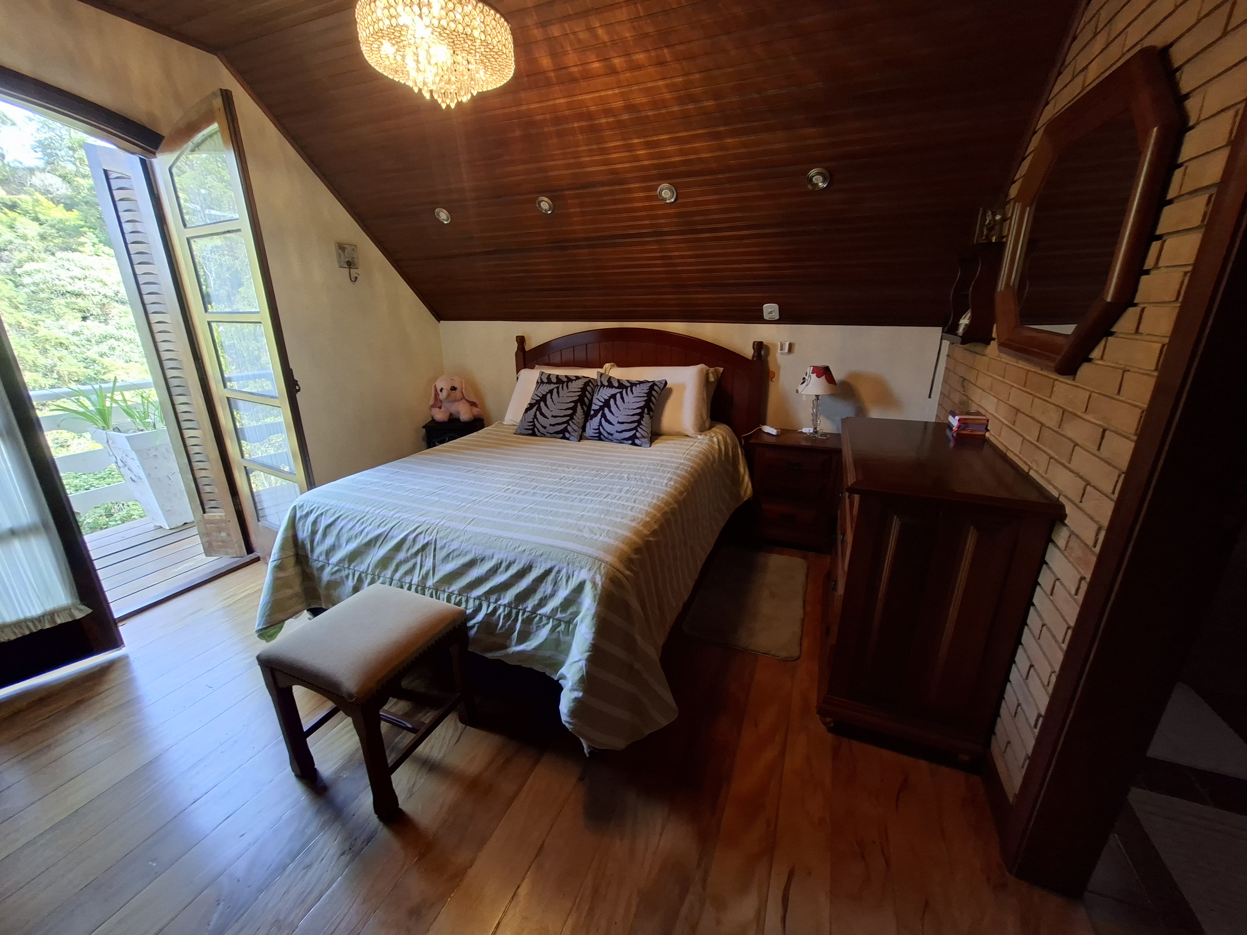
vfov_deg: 89.9
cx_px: 624
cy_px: 468
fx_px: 468
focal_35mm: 13
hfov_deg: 106.2
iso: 160
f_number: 2.2
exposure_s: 1/40
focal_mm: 1.74
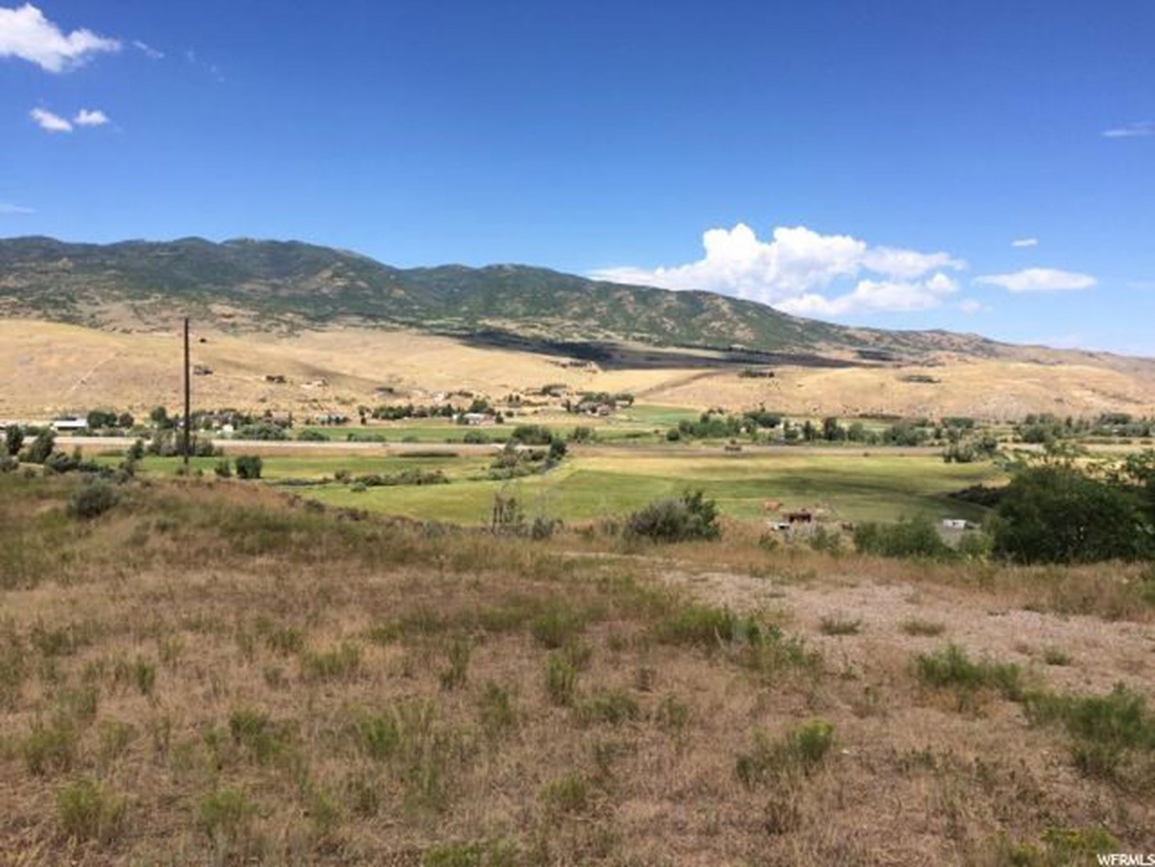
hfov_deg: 61.7
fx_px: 968
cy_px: 434
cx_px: 578
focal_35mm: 29
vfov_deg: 48.2
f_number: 2.2
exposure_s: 1/1866
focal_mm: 4.15
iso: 32
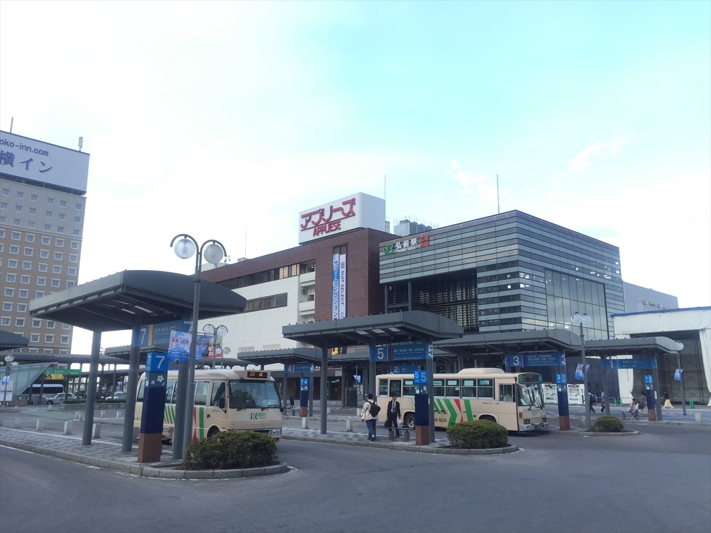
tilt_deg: +10.3
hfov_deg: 61.7
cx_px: 356
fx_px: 596
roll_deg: -0.4
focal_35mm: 29
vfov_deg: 48.2
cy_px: 266
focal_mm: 4.15
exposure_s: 1/344
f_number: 2.2
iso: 32
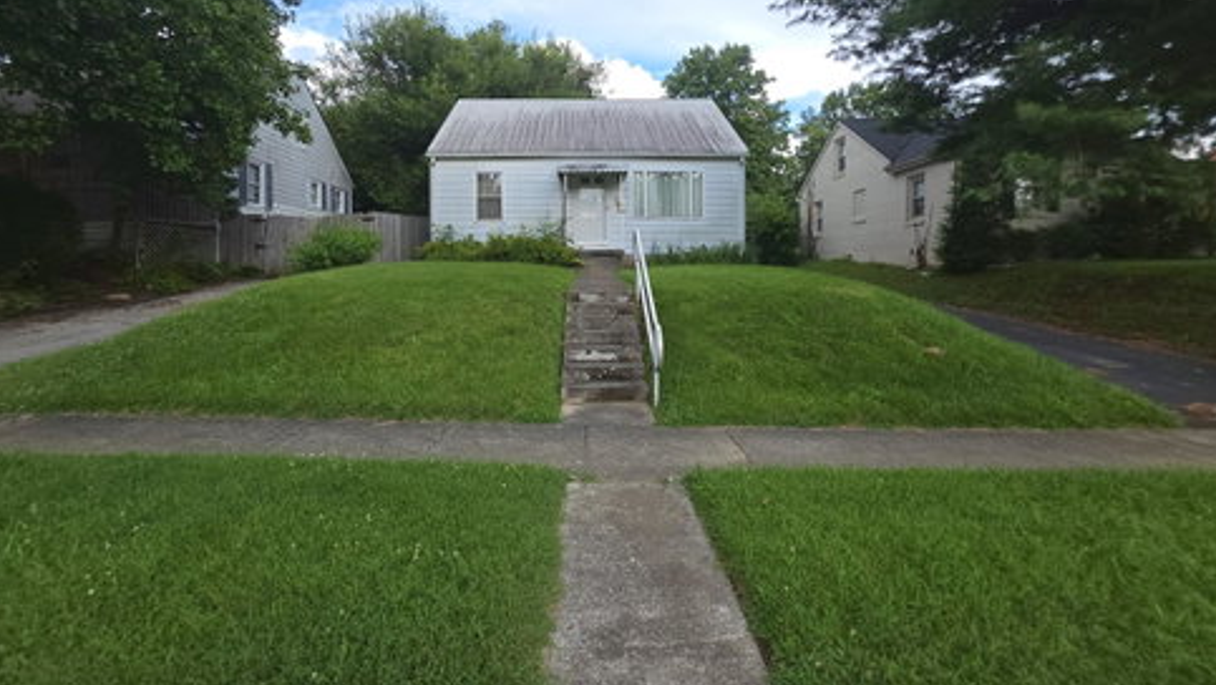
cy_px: 282
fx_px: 484
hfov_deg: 102.9
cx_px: 584
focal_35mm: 15
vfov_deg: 70.0
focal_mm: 2.2
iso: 16
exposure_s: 1/211
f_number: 1.9
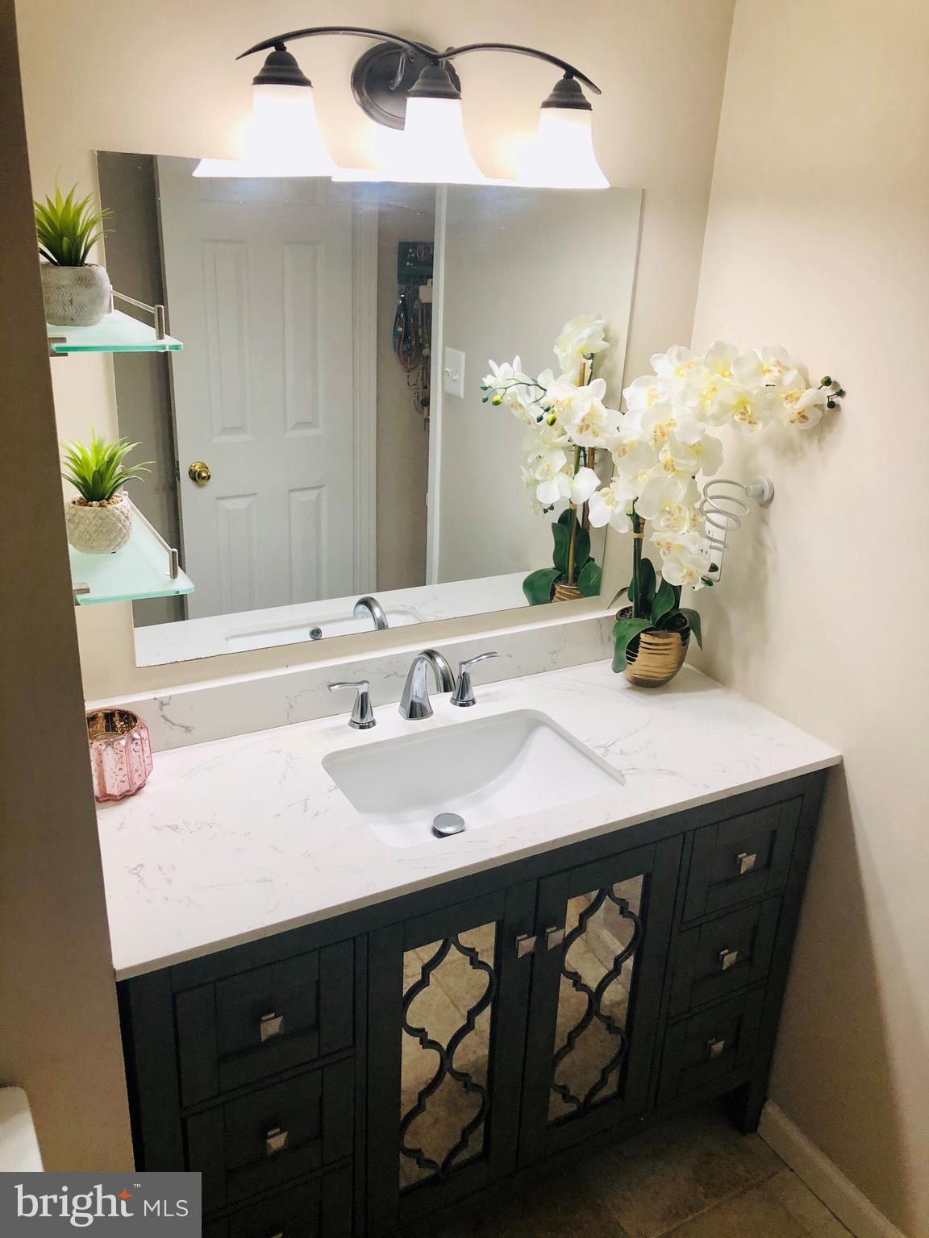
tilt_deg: -22.1
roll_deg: -2.4
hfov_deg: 49.7
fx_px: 1002
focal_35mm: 28
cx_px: 464
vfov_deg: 63.4
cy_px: 619
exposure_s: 1/32
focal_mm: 4
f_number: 1.8
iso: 32
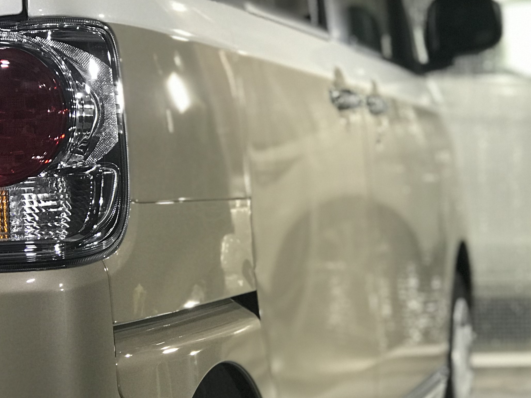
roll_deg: +2.7
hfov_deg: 17.6
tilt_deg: -2.6
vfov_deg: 13.2
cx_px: 248
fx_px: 1718
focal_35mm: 112
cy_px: 245
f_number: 2.8
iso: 100
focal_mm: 6.6
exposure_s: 1/60
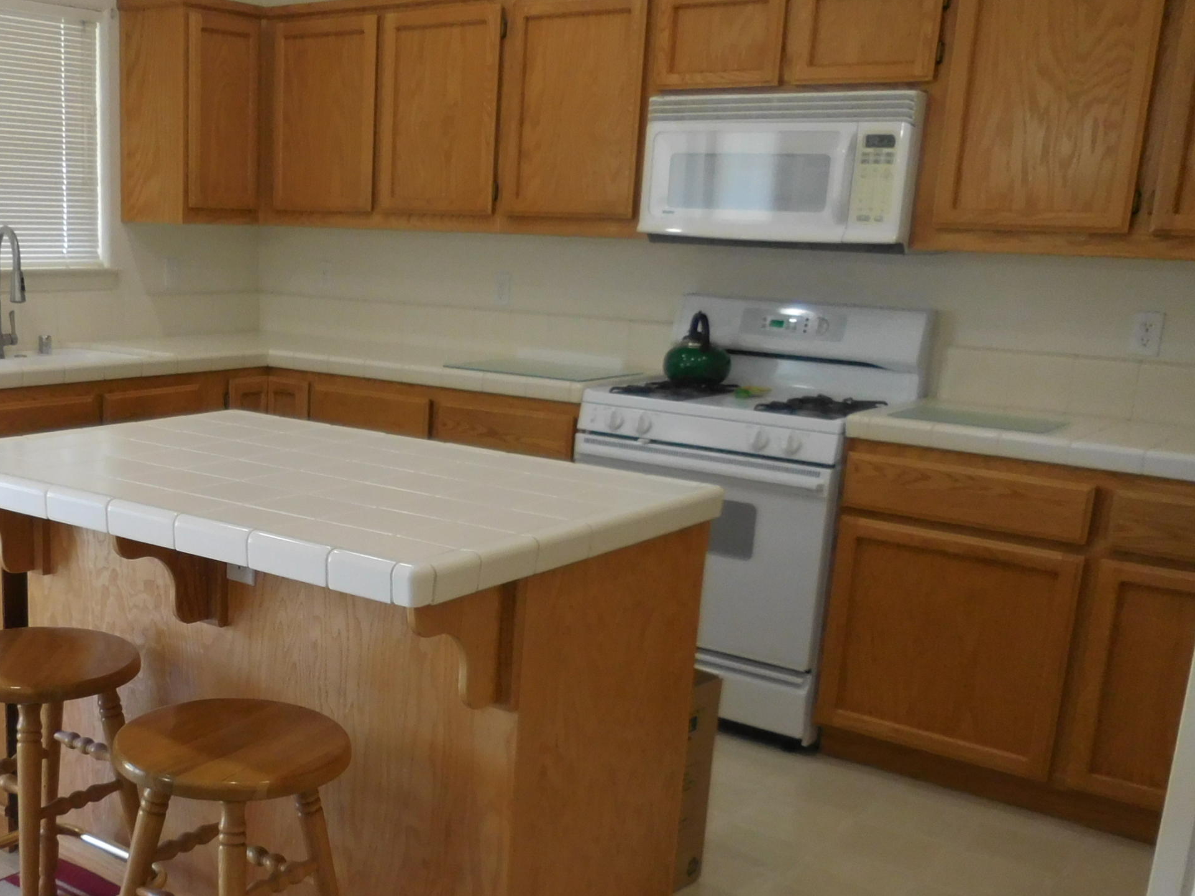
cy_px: 567
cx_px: 308
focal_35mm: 39
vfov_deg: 36.6
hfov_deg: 46.3
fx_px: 1346
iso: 280
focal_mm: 4.5
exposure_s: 1/30
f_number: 3.3
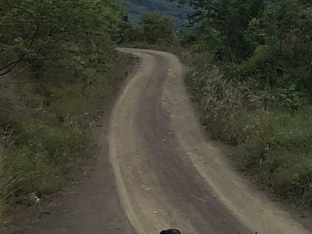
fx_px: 1388
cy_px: -100
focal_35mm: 154
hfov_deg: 12.6
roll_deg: -1.2
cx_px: 349
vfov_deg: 9.4
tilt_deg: +0.4
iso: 20
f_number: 1.8
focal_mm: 3.99
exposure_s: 1/149
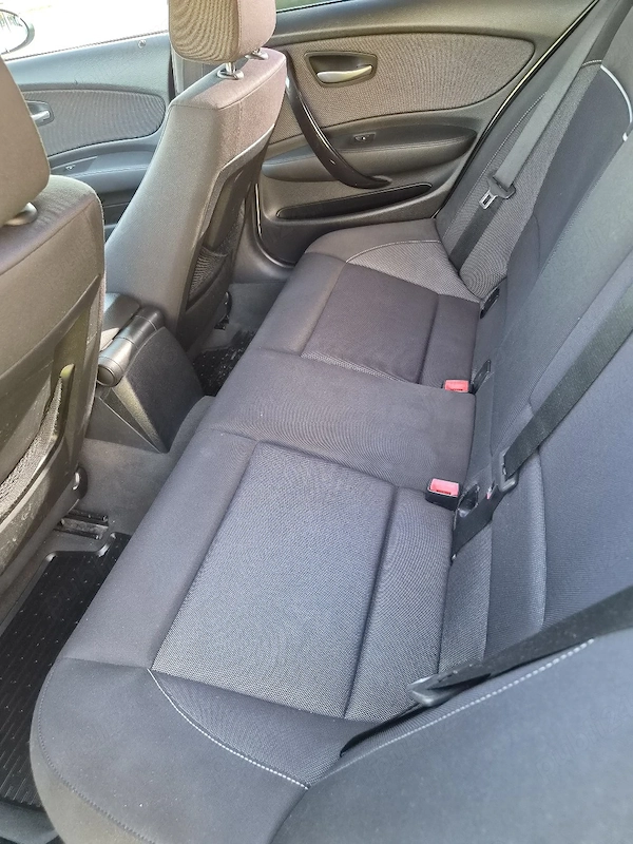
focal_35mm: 23
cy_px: 422
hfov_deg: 58.9
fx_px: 561
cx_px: 316
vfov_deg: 73.9
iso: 640
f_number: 1.8
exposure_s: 1/100
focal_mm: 5.4
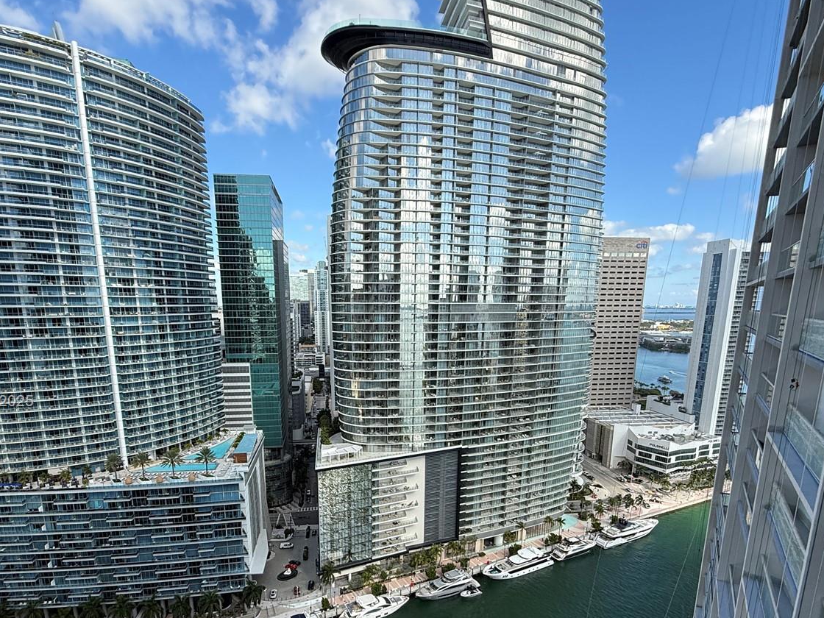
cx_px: 387
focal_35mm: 20
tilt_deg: -12.3
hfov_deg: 81.7
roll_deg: -0.6
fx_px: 476
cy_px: 402
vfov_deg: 64.6
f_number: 2.2
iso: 50
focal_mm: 2.22
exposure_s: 1/1087
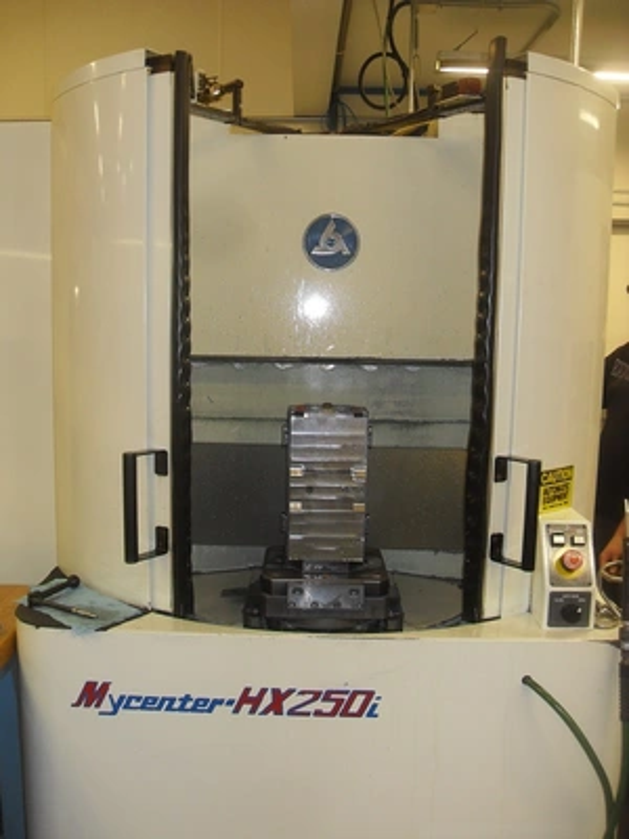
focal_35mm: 34
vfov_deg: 54.0
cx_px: 314
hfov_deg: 41.8
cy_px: 420
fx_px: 824
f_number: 2.8
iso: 100
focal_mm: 6.3
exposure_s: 1/45
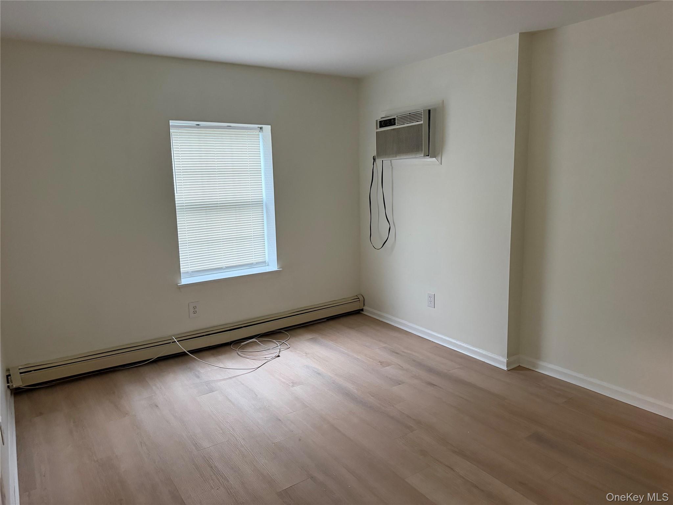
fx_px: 467
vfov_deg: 56.8
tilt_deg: -11.8
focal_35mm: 24
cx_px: 336
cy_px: 252
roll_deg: +1.6
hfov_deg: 71.6
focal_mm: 6.76
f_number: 1.78
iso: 500
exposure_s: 1/60
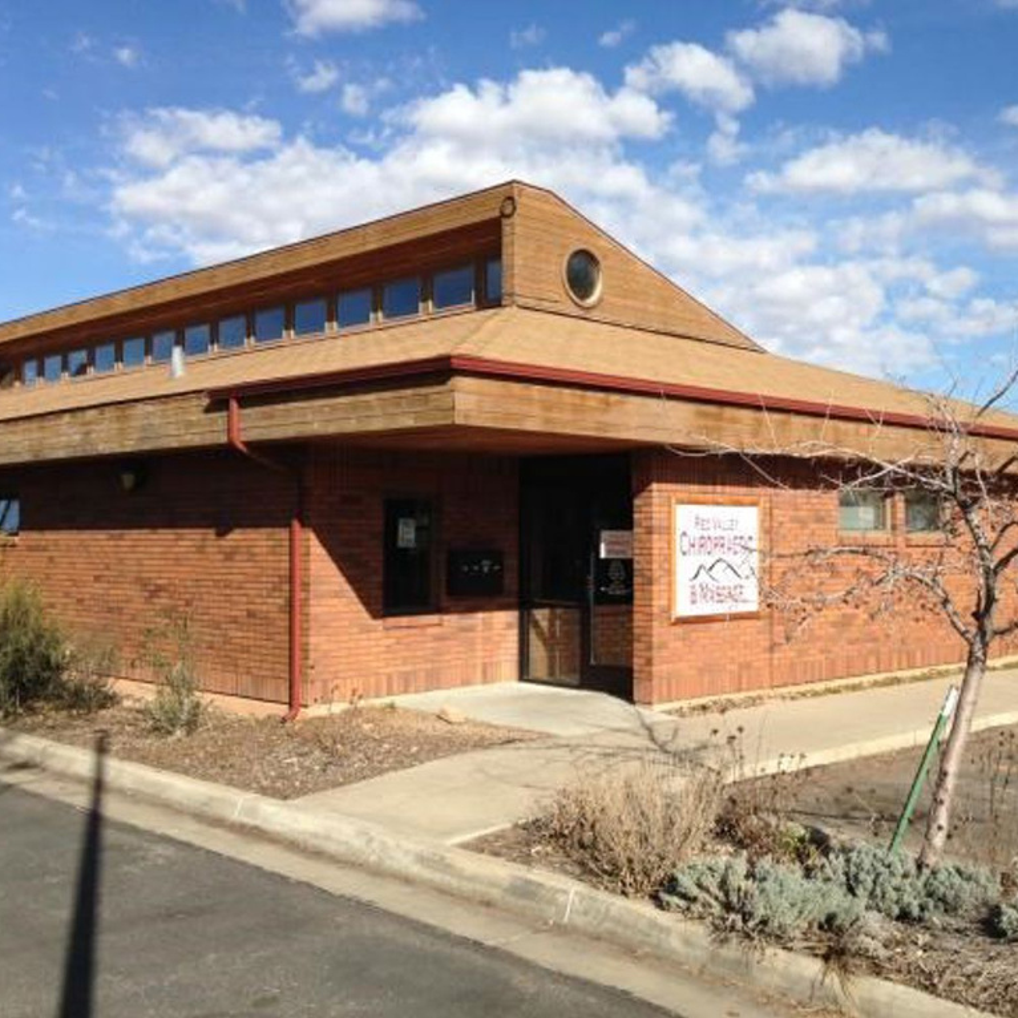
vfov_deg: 42.8
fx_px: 1298
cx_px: 621
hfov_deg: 42.6
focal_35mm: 39
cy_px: 509
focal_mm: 4.12
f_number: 2.4
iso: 50
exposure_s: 1/1642
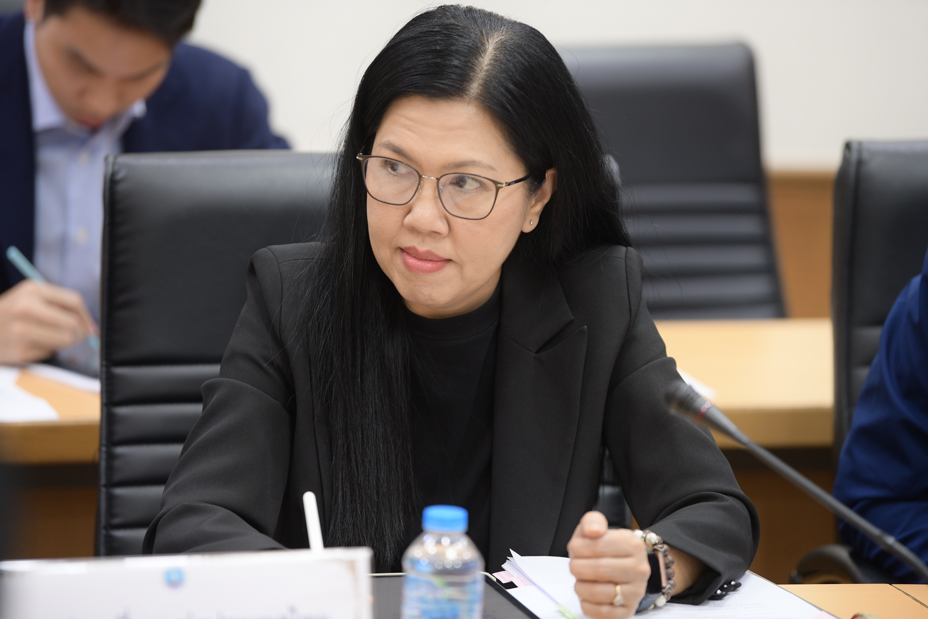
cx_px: 464
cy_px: 310
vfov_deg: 7.8
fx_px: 4511
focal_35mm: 175
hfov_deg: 11.7
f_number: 2.8
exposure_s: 1/125
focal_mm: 175
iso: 1250
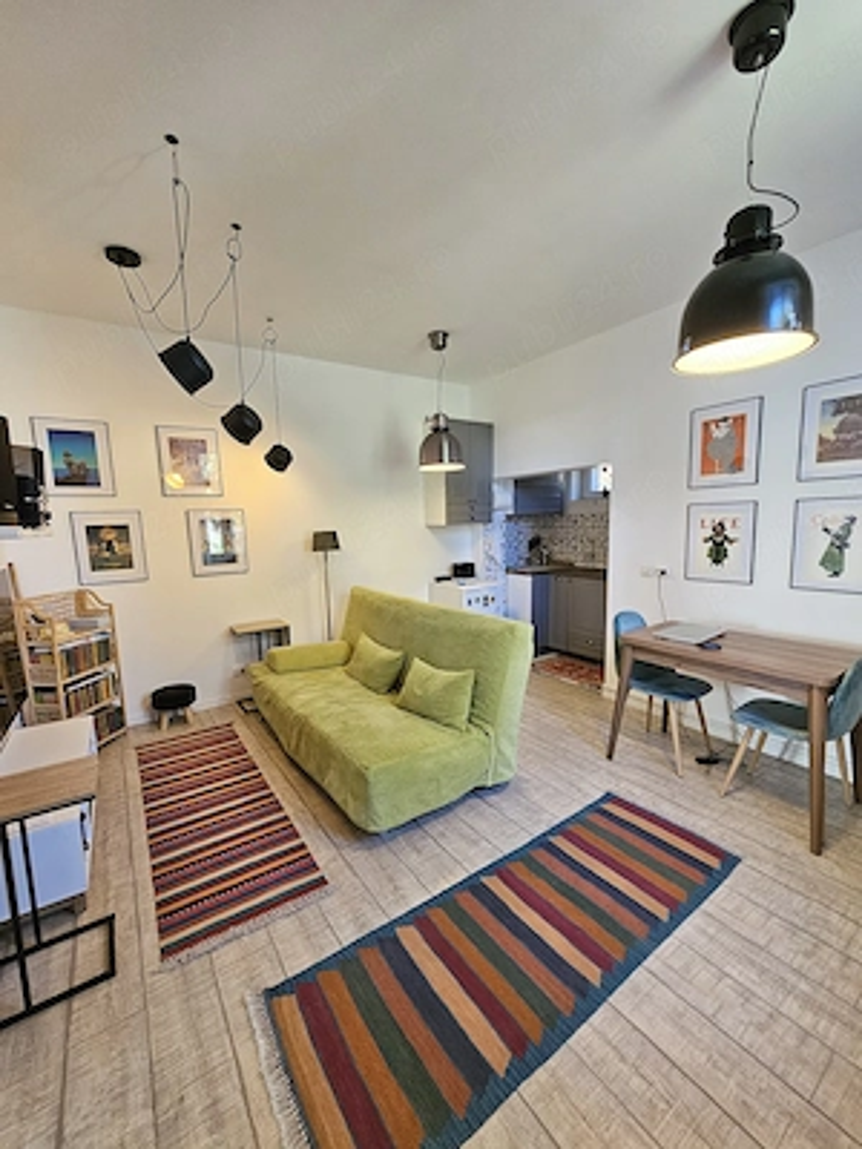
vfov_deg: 106.2
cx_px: 431
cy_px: 574
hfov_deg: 89.9
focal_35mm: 13
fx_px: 432
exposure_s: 1/50
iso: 320
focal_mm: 2.2
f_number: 2.2
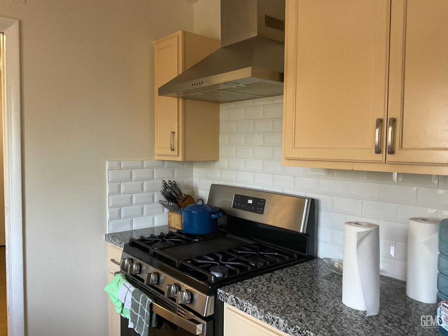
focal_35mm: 29
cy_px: 168
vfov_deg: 48.2
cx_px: 224
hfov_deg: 61.7
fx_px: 375
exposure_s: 1/60
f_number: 1.8
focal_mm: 3
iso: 160
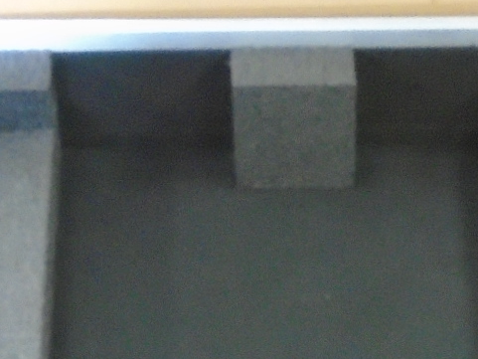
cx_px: 350
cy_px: 686
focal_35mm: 140
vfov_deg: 9.9
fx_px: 1934
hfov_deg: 14.0
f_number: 3.2
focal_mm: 4.6
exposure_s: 1/5
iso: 400
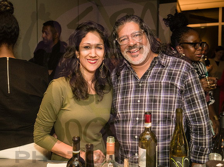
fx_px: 271
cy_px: 75
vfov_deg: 34.2
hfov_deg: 44.9
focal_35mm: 42
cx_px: 118
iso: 3200
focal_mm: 35
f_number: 4.5
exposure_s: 1/200
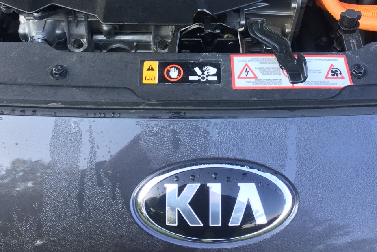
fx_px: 545
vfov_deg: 25.0
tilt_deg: -50.6
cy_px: 10
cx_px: 209
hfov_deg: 38.1
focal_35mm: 52
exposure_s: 1/100
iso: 50
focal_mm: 4.15
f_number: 2.2
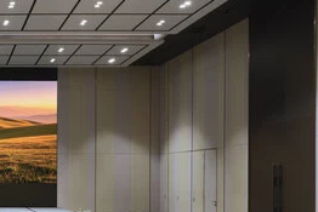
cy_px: 176
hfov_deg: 29.2
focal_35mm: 61
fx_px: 539
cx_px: -44
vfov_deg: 21.9
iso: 100
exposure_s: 1
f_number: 8
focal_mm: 25
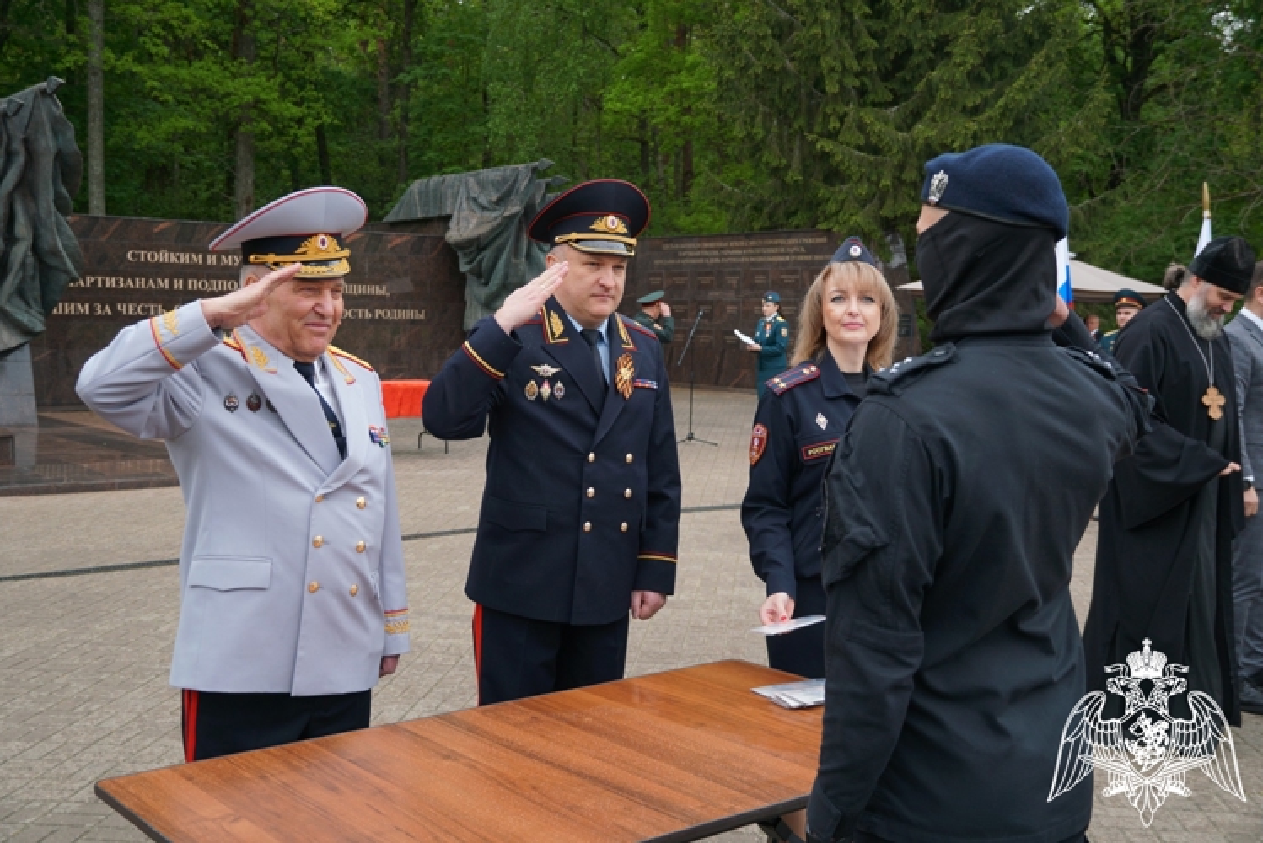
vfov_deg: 31.9
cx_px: 632
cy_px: 422
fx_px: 1474
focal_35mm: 42
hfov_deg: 46.4
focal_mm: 28
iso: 125
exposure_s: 1/160
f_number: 4.5
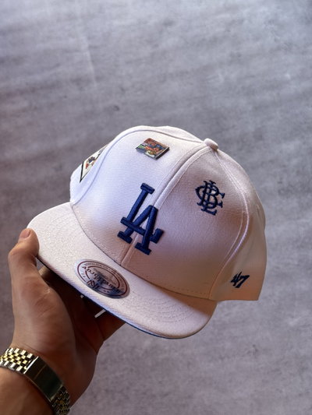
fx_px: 577
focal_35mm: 48
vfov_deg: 39.6
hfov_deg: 30.3
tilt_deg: -74.5
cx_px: 156
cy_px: 208
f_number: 1.78
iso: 50
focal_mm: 6.76
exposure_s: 1/186
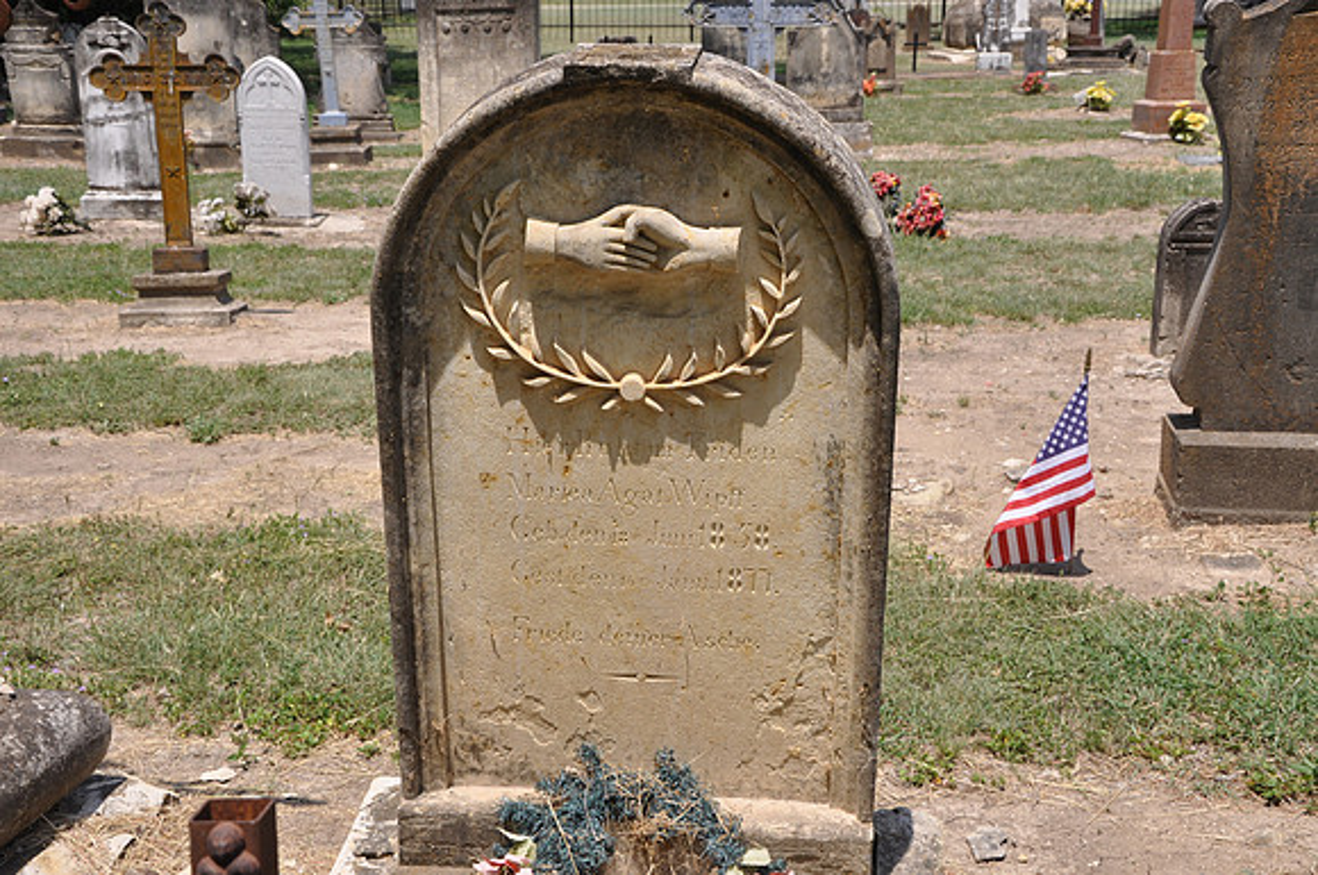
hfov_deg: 41.2
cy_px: 438
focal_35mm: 48
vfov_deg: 28.0
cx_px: 659
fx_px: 1755
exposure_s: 1/100
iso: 200
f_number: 10
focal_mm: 32
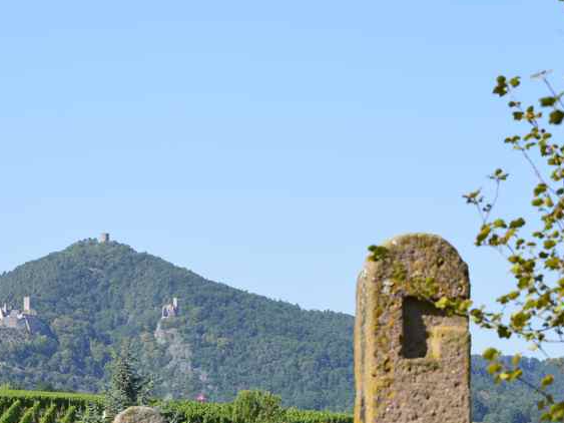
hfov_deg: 12.9
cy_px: 305
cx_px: 201
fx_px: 2492
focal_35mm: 153
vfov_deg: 9.7
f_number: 11
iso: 140
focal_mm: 70
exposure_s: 1/125
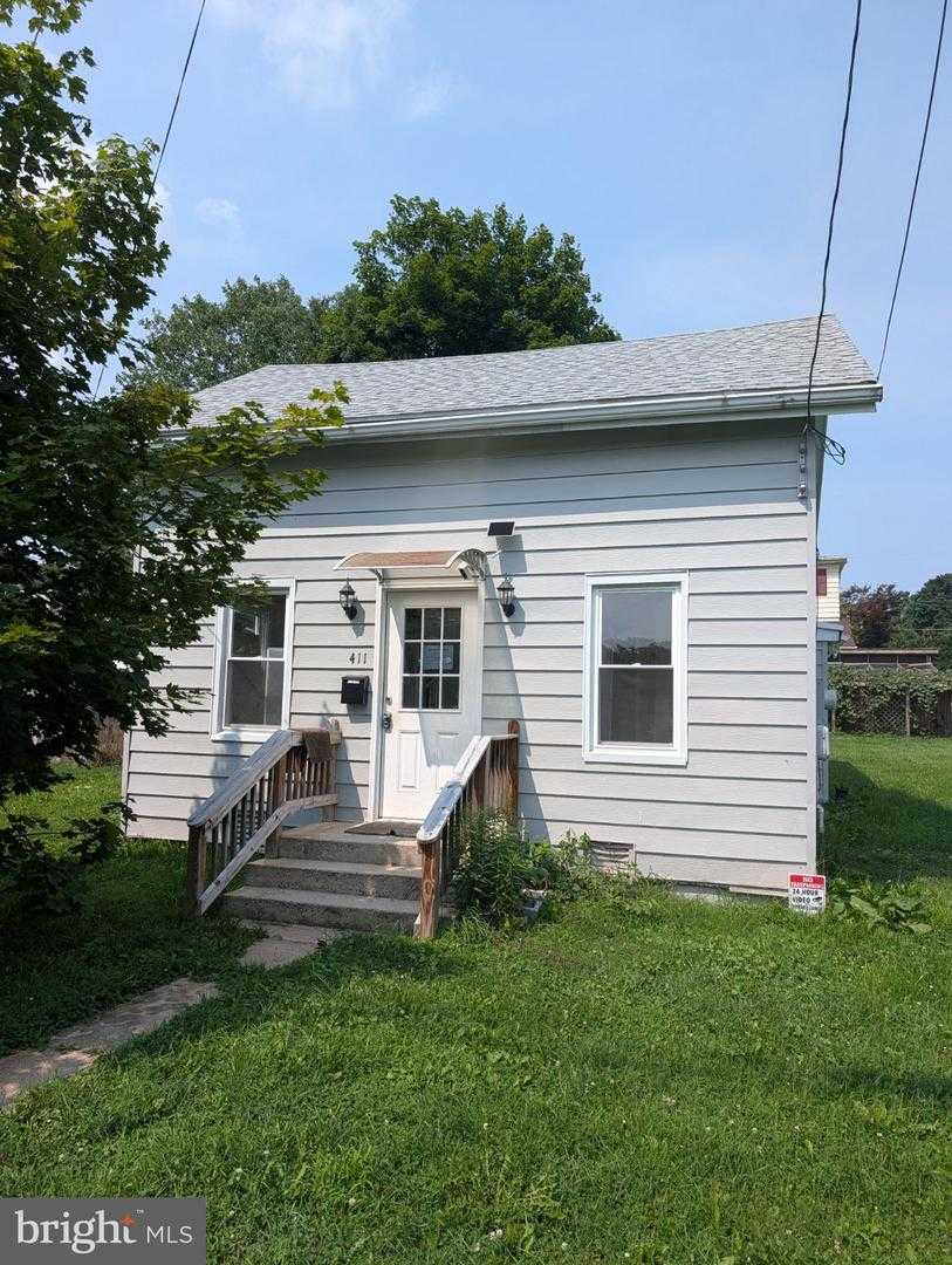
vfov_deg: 71.5
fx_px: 878
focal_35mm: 24
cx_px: 476
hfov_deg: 56.9
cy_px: 632
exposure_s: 1/1143
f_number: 1.68
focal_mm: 6.9
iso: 21
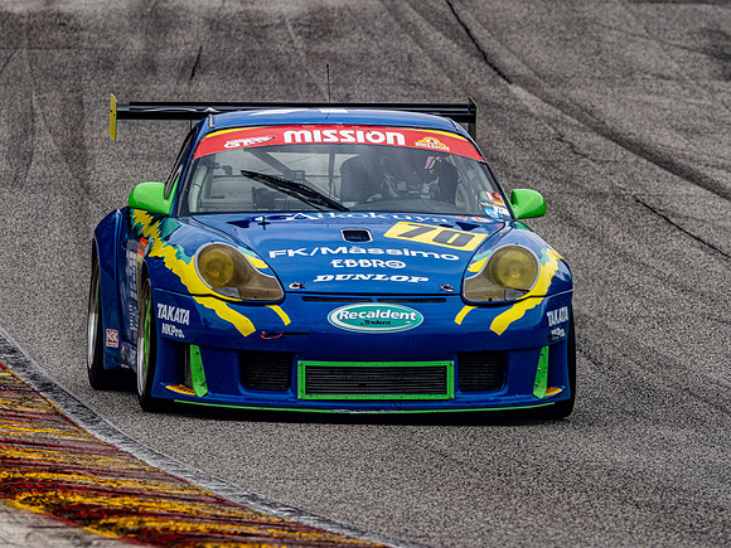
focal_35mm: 841
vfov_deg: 1.8
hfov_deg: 2.4
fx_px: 17760
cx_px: 366
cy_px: 274
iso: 400
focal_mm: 420
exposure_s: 1/400
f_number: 9
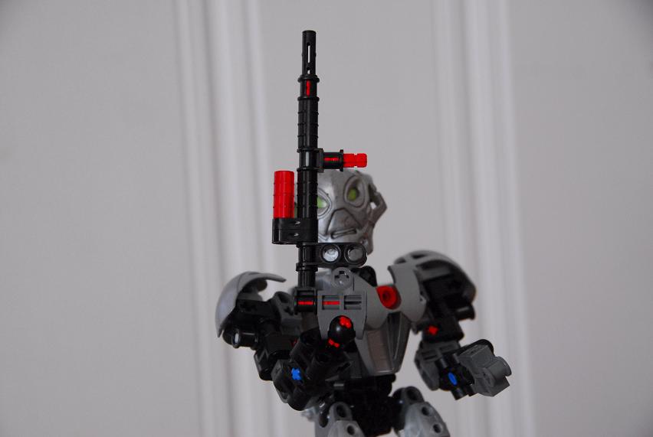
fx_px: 1635
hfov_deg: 22.6
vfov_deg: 15.2
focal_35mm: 90
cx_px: 326
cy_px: 218
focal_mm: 60
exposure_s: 1/30
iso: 1100
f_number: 4.8
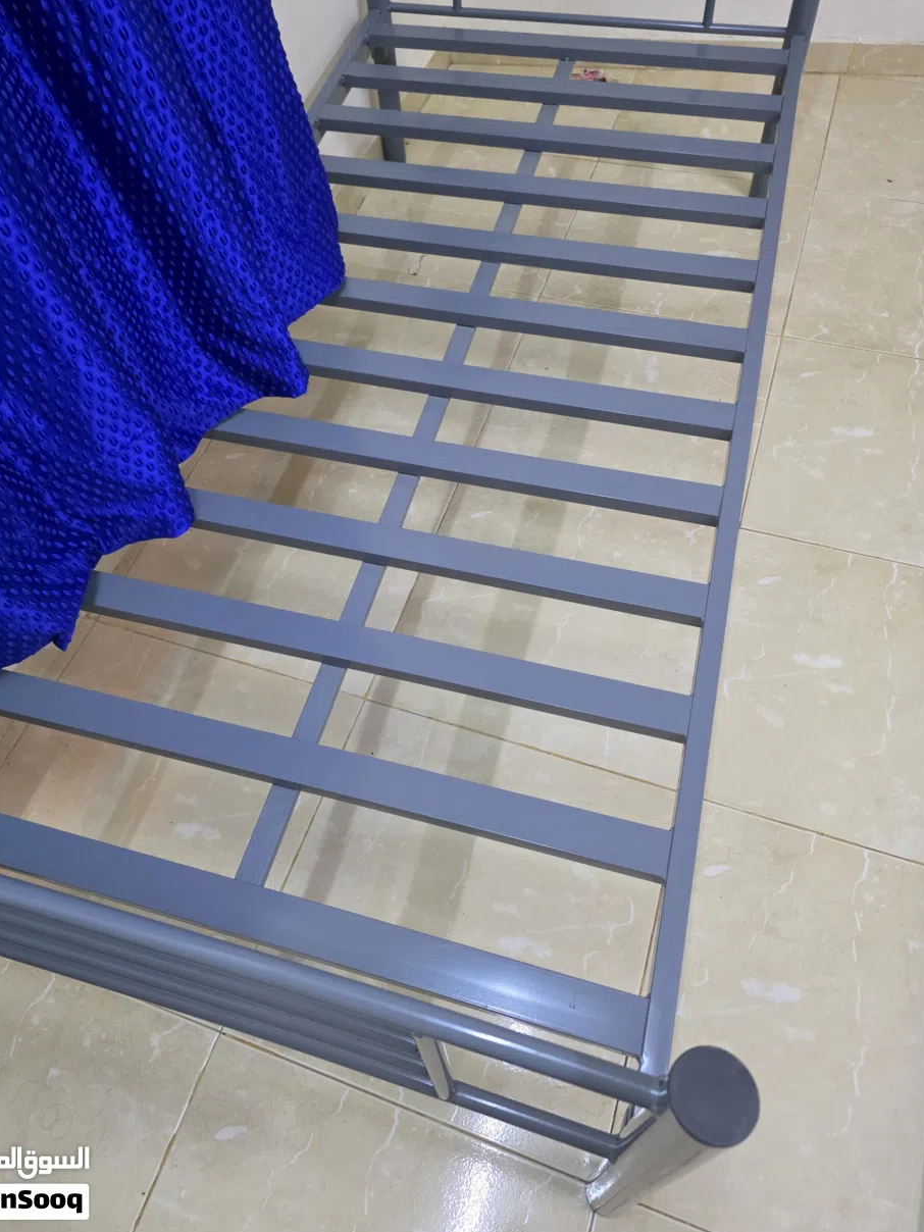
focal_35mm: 26
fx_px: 925
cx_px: 439
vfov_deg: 67.1
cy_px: 548
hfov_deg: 53.0
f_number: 1.7
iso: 1250
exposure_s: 1/120
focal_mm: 6.3
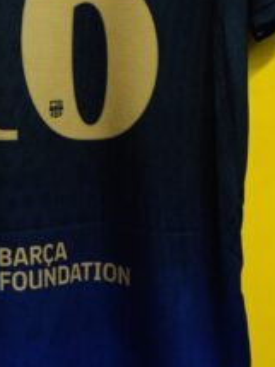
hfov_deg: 9.2
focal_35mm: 161
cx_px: 12
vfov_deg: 12.2
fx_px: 1707
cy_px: 81
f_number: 1.6
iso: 40
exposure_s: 1/100
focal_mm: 5.96
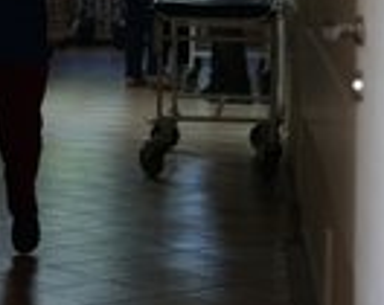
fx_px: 2132
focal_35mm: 188
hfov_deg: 10.2
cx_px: -9
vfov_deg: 8.1
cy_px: -30
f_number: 2.8
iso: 500
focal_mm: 66
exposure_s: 1/50
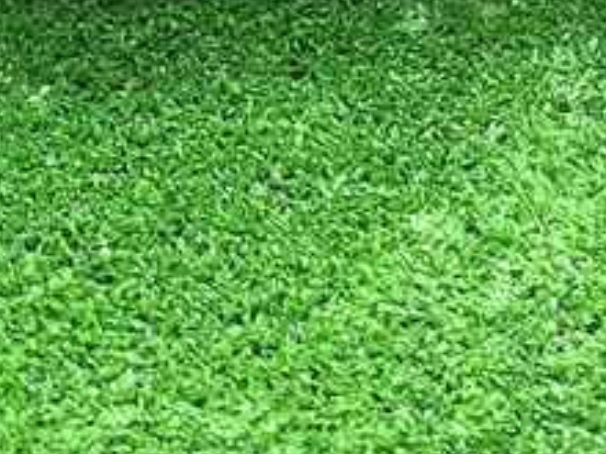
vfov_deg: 7.7
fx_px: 2976
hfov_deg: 11.5
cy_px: -856
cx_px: 642
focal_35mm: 170
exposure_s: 1/50
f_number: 1.8
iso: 126
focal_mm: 5.4
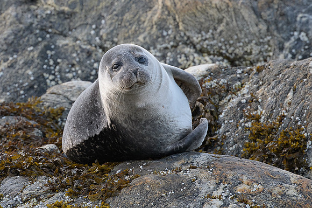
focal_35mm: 699
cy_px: 34
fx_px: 6052
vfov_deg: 2.0
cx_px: 90
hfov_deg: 3.0
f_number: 8
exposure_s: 1/800
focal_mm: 400
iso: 800
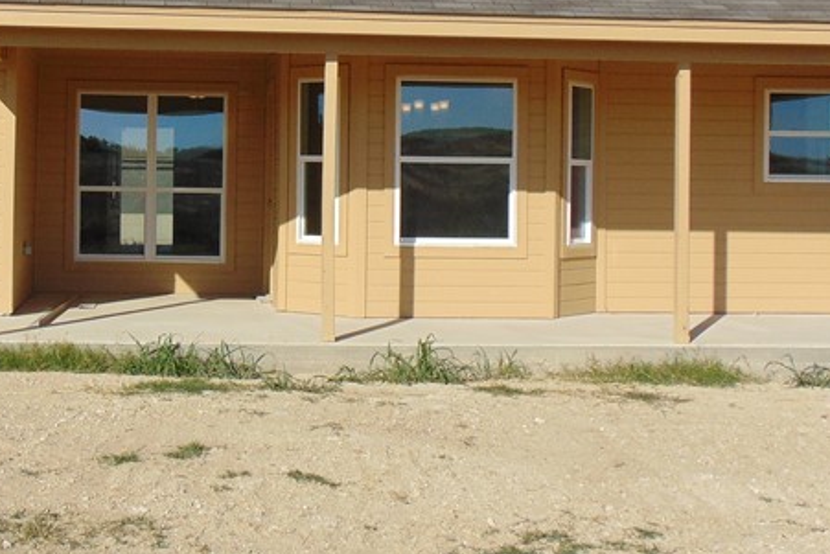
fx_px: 1361
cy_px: 182
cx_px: 237
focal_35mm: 59
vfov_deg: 22.9
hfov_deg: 33.4
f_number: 7.7
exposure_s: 1/400
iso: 80
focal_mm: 4.5
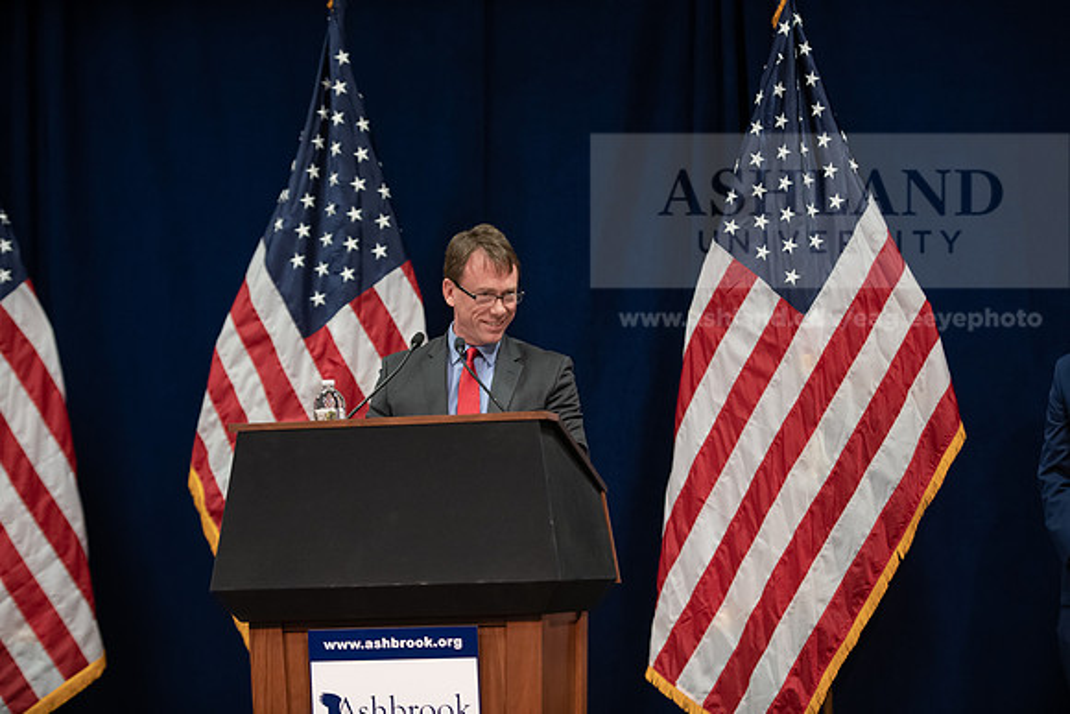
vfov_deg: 13.7
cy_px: 357
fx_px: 2973
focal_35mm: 100
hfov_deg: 20.4
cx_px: 535
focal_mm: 100
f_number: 2.8
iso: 2000
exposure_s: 1/200
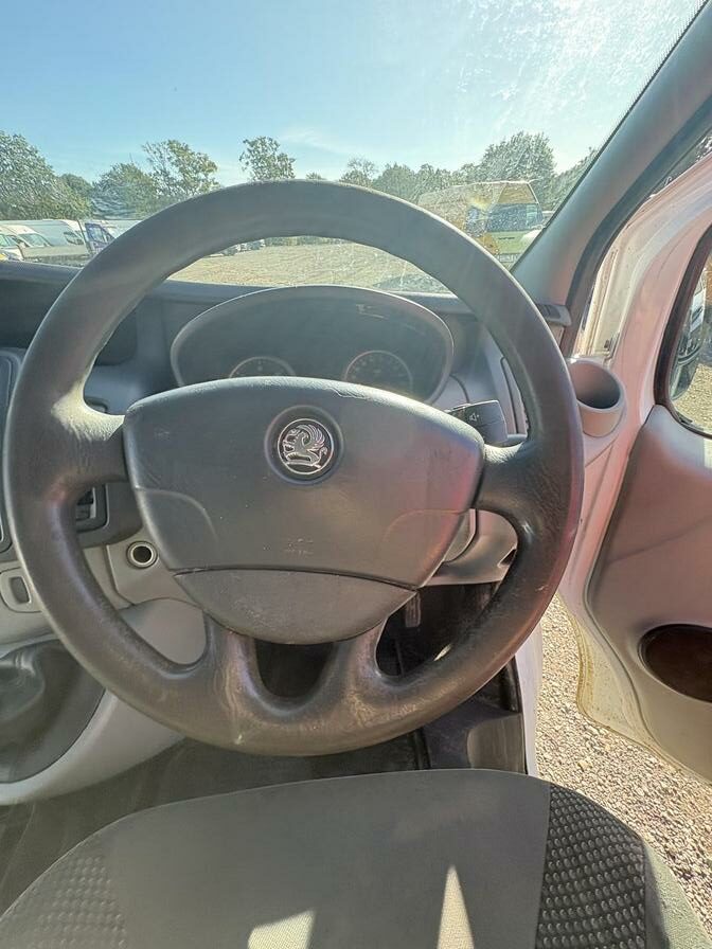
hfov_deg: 85.7
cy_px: 474
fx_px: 384
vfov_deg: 102.1
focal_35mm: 14
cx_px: 356
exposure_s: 1/139
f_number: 2.2
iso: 80
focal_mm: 2.22
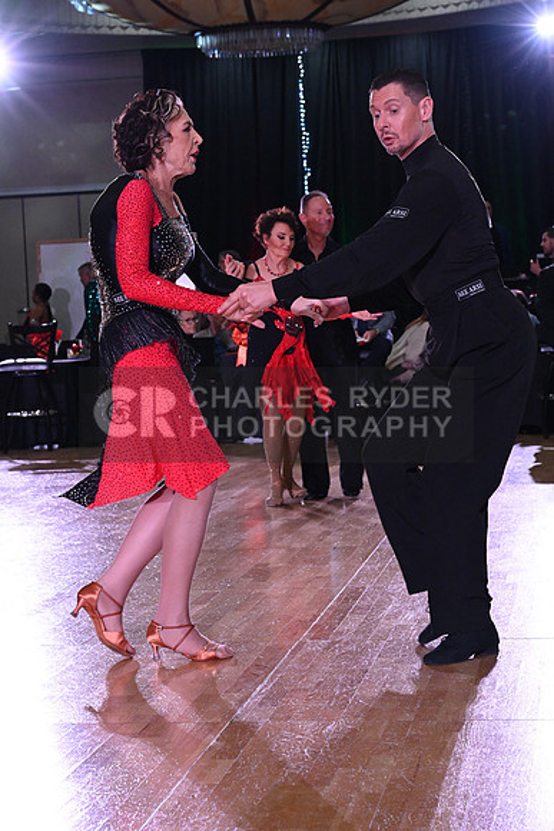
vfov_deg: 28.4
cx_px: 277
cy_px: 416
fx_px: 1638
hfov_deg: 19.2
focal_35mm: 71
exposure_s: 1/320
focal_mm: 71
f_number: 8
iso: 5000
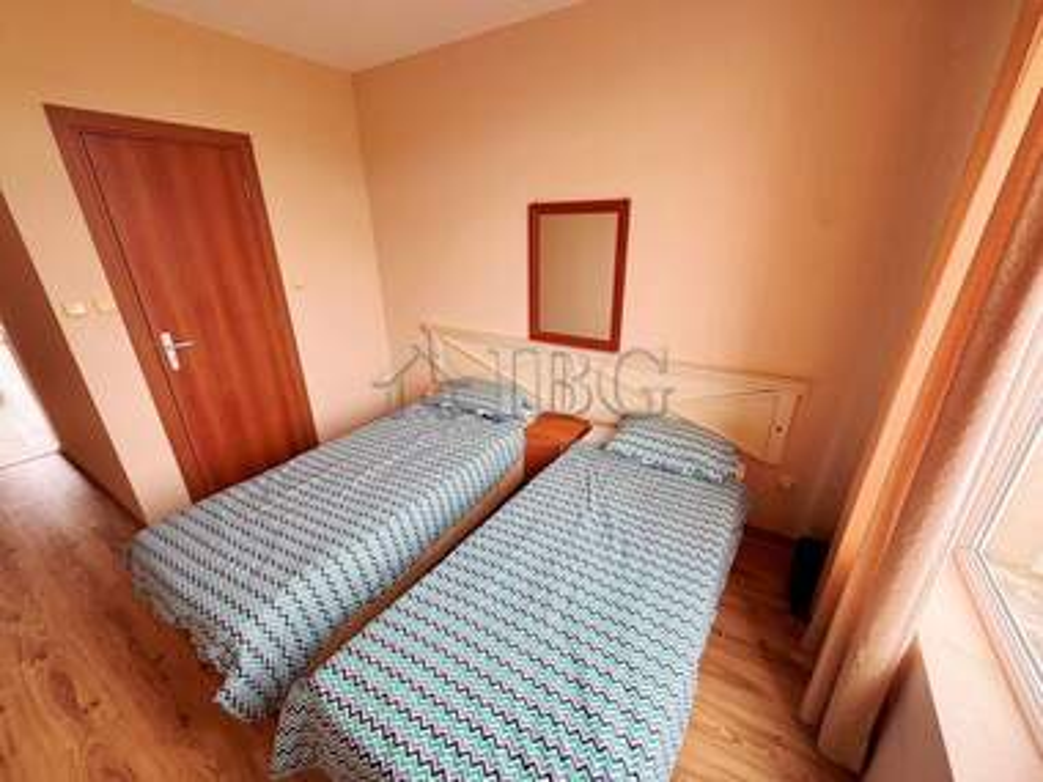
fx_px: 422
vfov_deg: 85.7
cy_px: 391
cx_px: 522
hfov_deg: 102.1
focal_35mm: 14
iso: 64
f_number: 2.2
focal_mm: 2.22
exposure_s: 1/99
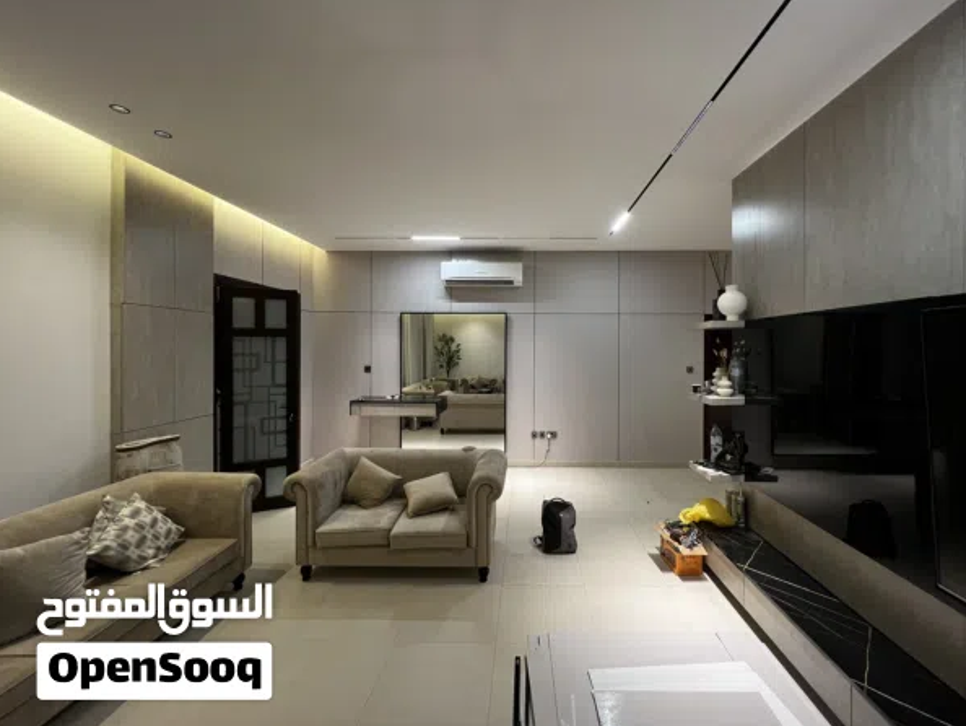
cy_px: 348
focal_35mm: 14
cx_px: 517
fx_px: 391
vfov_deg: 85.7
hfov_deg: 101.9
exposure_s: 1/50
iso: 160
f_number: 1.8
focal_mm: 1.57
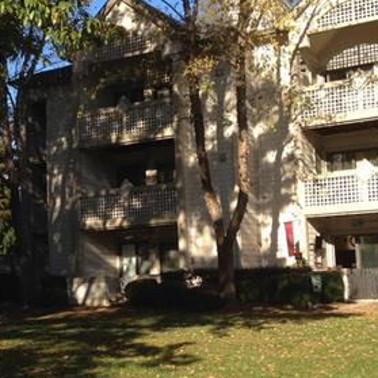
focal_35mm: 67
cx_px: 131
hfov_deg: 25.6
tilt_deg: +3.9
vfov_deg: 25.7
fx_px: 828
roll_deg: +0.4
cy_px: 191
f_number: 2.4
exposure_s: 1/874
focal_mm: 4.12
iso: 50
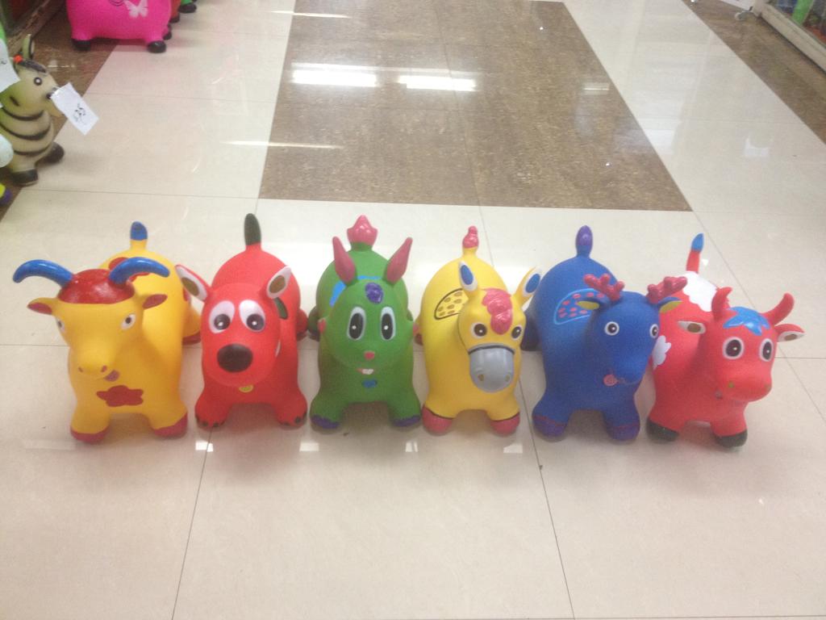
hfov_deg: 52.6
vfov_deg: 40.7
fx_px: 835
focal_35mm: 35
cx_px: 413
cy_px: 310
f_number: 2.4
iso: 125
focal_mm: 4.28
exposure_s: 1/20
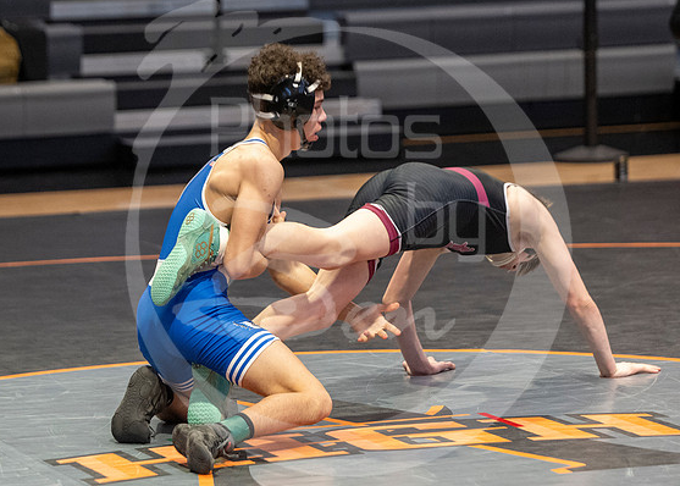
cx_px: 294
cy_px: 298
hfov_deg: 9.4
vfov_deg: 6.7
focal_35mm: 215
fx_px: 4153
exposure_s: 1/1000
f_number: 2.8
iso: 3200
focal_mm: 115
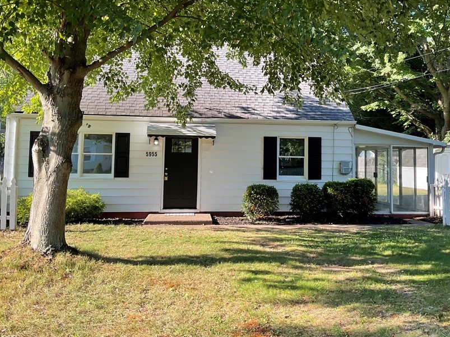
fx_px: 481
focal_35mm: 37
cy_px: 132
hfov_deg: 50.1
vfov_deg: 38.5
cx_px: 247
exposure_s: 1/204
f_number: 1.8
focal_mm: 3
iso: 16
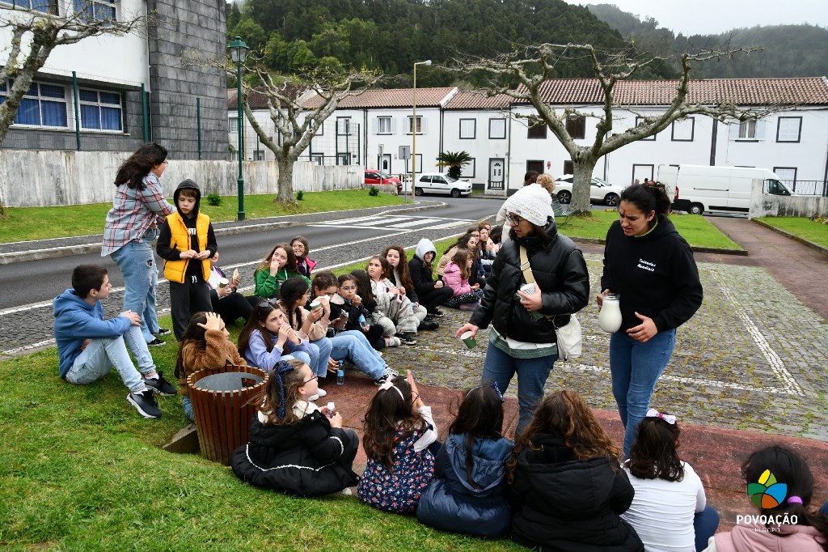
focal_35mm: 27
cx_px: 414
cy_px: 276
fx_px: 621
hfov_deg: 67.4
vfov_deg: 47.9
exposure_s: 1/250
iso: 400
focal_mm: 18
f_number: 5.6
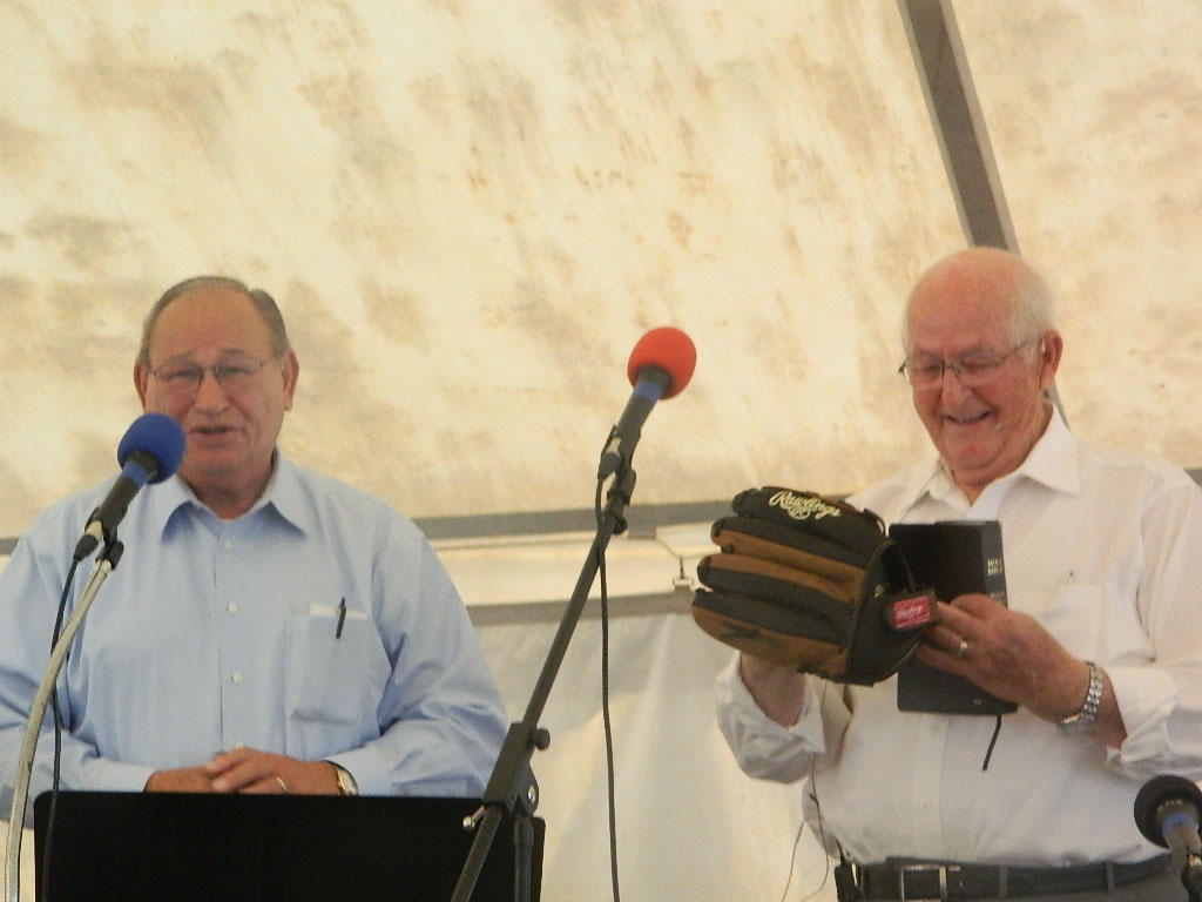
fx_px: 4479
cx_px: 601
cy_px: 451
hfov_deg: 15.3
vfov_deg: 11.5
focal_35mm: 129
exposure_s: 1/100
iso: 400
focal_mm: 23.2
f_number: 4.7
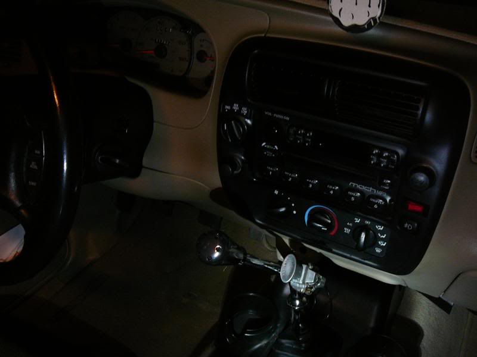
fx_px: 482
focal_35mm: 35
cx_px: 238
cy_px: 178
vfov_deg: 40.7
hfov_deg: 52.6
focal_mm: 5.2
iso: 200
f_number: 2.8
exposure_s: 1/8
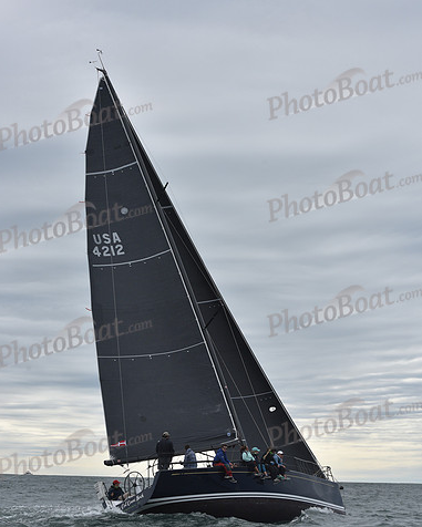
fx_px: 1249
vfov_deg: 23.8
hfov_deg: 19.2
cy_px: 267
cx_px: 210
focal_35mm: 80
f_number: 8
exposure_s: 1/1000
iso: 320
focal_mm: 70
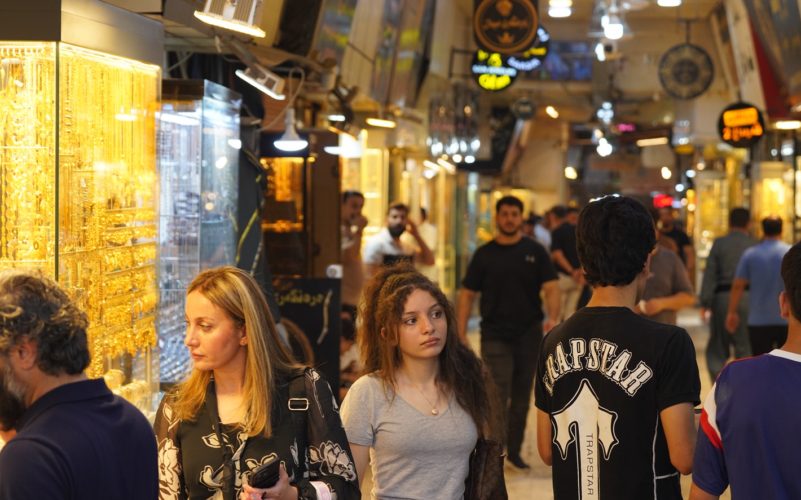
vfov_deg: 13.3
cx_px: 404
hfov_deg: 21.2
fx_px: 2139
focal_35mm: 98
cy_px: 317
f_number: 4
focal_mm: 70
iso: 800
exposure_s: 1/320
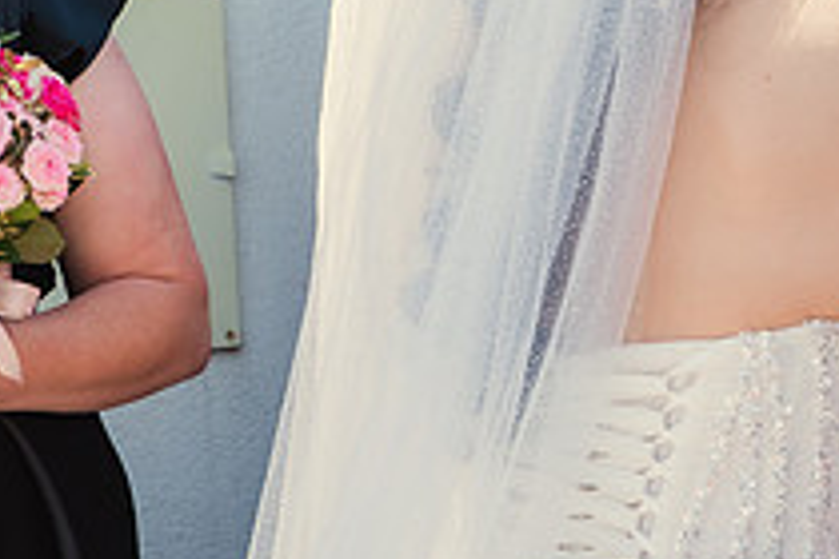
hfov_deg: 10.5
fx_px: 4498
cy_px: 142
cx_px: 902
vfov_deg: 7.1
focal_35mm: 193
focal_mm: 55
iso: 200
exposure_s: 1/200
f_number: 7.1
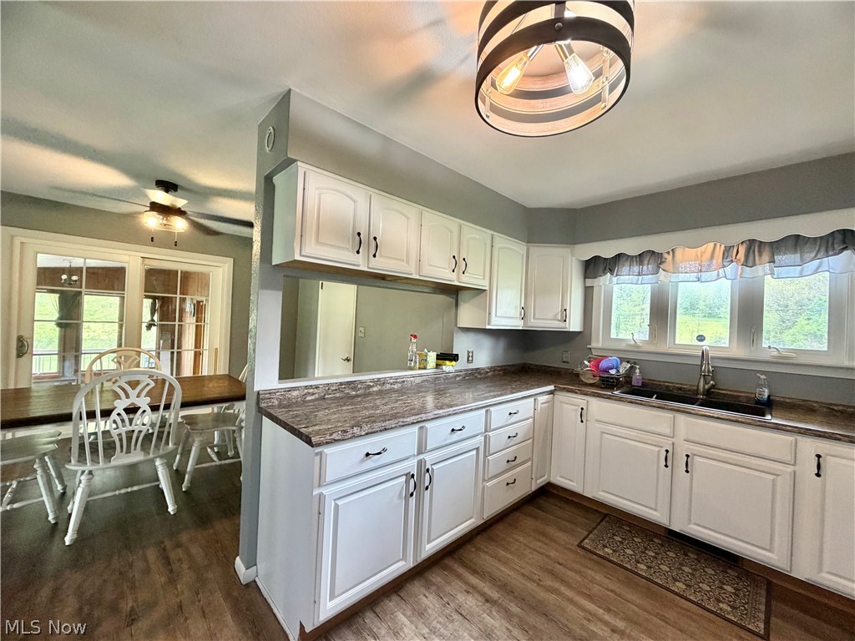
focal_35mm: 14
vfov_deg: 85.7
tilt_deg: -0.7
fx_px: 346
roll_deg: -1.8
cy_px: 320
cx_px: 428
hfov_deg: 102.1
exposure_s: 1/60
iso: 400
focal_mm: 2.22
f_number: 2.2
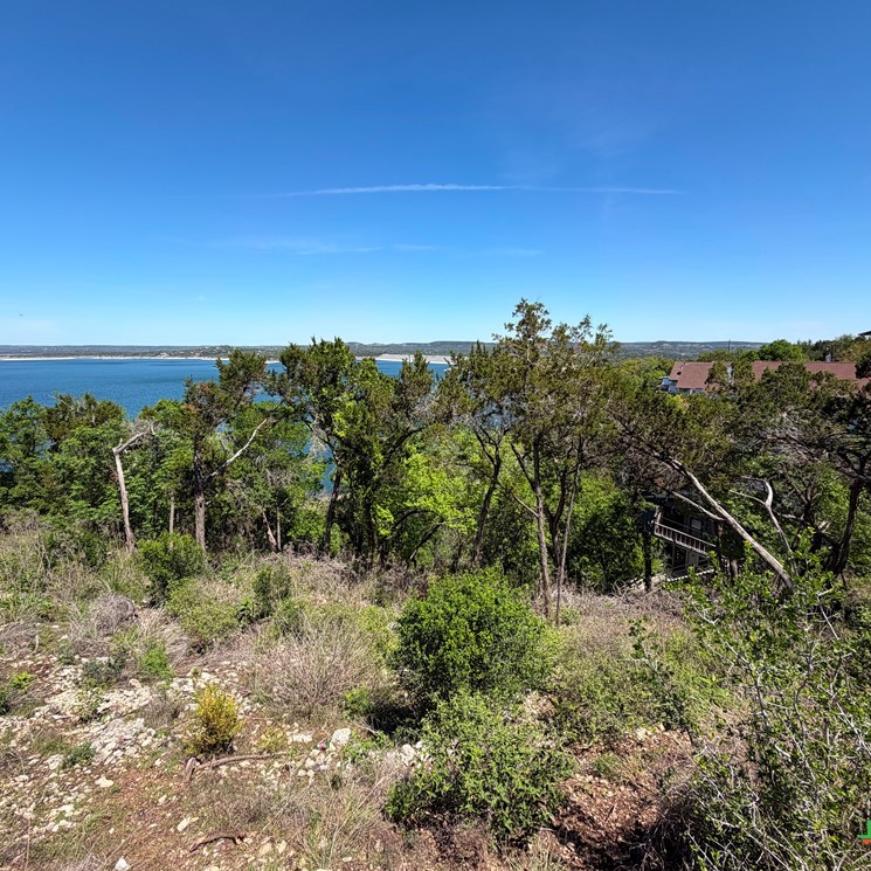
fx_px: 484
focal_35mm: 17
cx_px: 430
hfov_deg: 84.0
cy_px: 429
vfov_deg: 84.0
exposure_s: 1/770
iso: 25
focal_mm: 2.22
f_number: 2.2
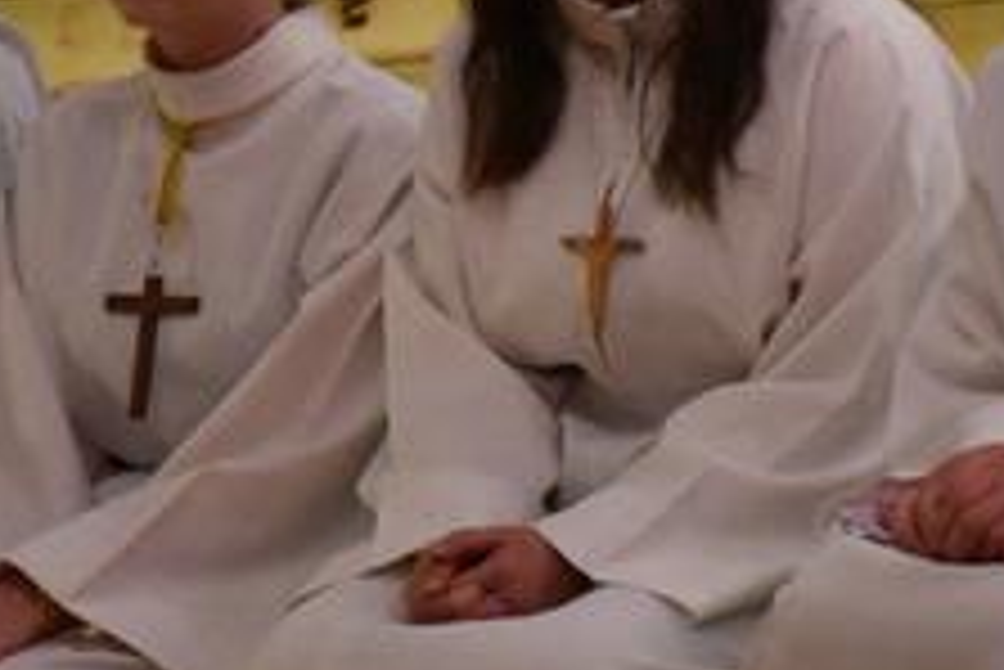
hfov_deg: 3.1
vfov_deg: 2.1
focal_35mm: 659
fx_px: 18390
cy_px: 232
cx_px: 549
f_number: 5.6
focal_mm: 140
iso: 6400
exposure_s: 1/125
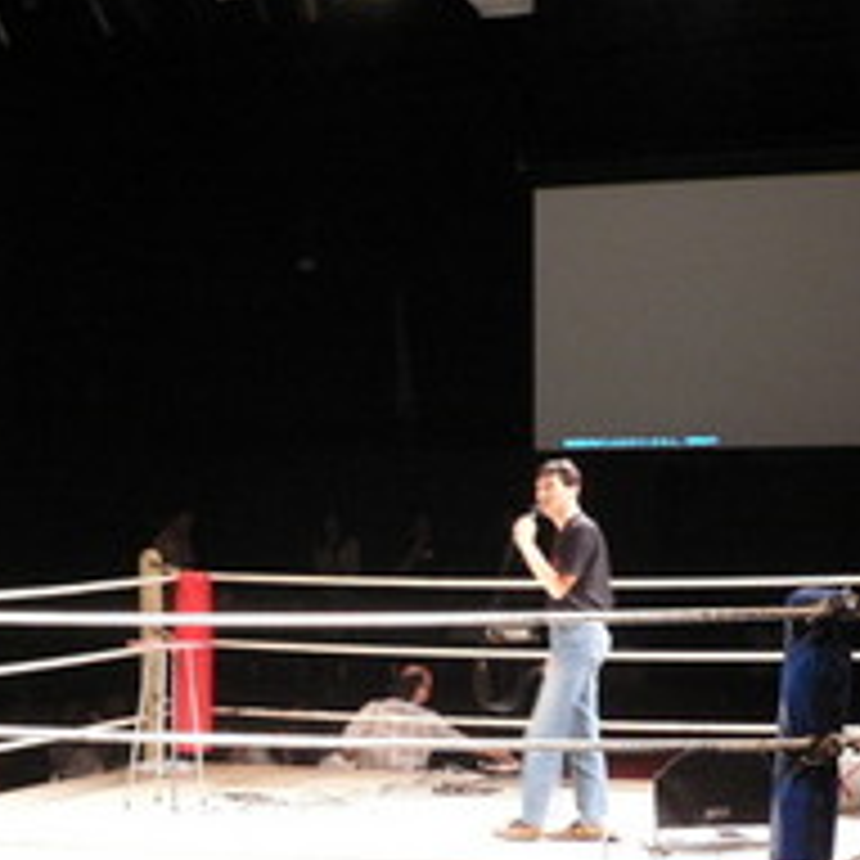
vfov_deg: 23.2
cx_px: 437
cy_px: 747
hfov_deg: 23.7
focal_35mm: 73
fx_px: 2052
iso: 200
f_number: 2.8
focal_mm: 5.8
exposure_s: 1/15
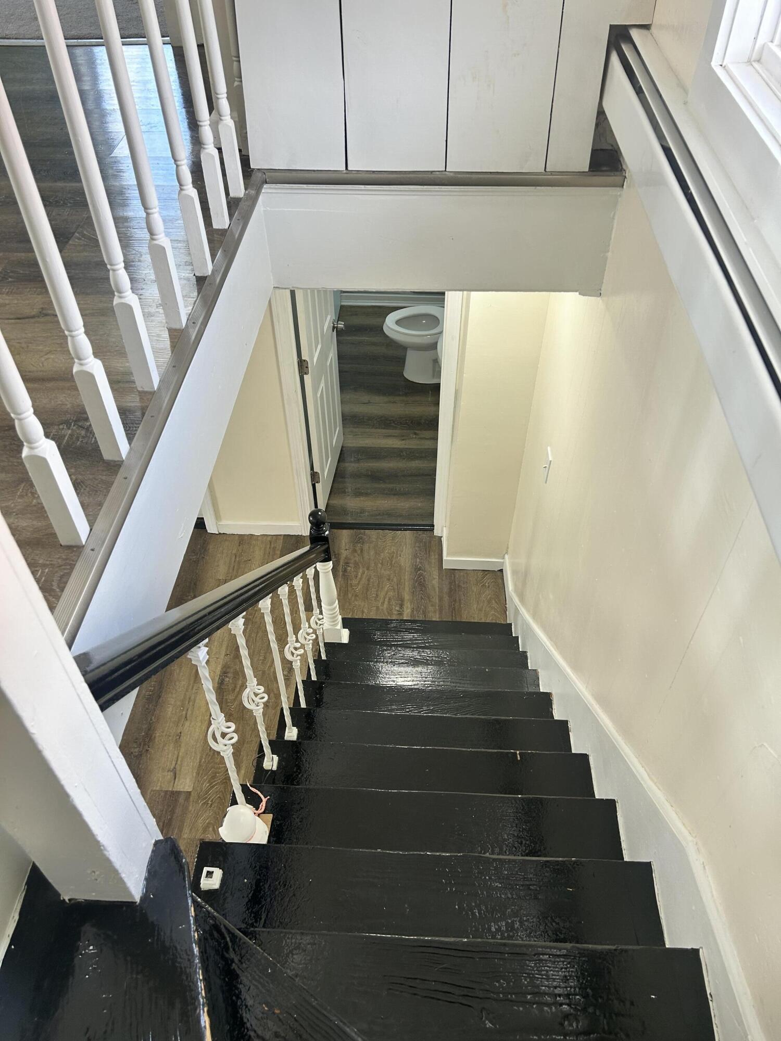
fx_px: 782
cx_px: 390
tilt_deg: -45.0
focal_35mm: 26
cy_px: 520
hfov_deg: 53.1
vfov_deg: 67.3
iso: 80
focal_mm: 5.7
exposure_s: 1/120
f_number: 1.5
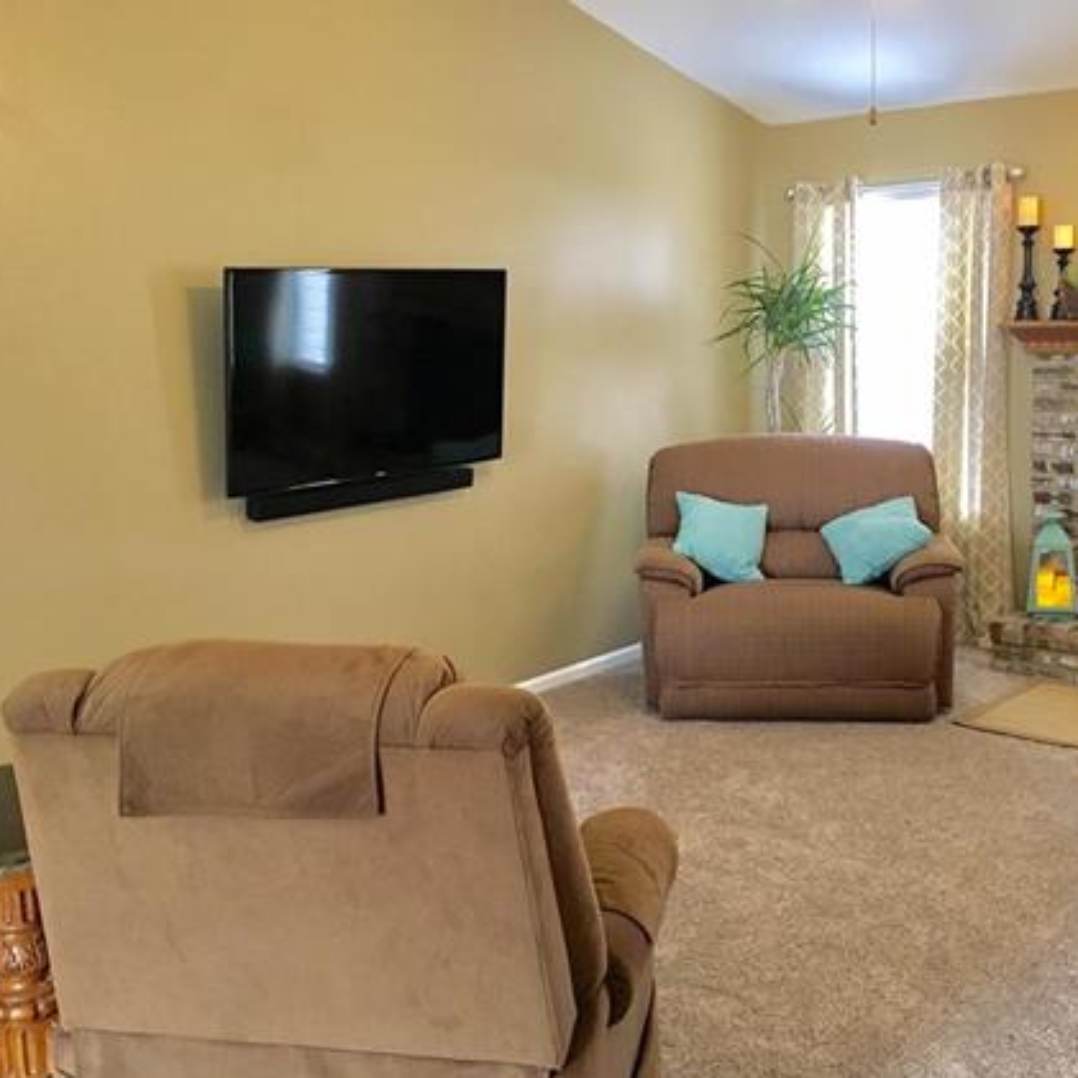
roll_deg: +2.3
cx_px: 617
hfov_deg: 42.7
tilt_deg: -8.3
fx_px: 1374
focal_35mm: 39
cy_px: 492
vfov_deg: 42.8
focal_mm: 4.15
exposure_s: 1/30
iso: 125
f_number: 2.2
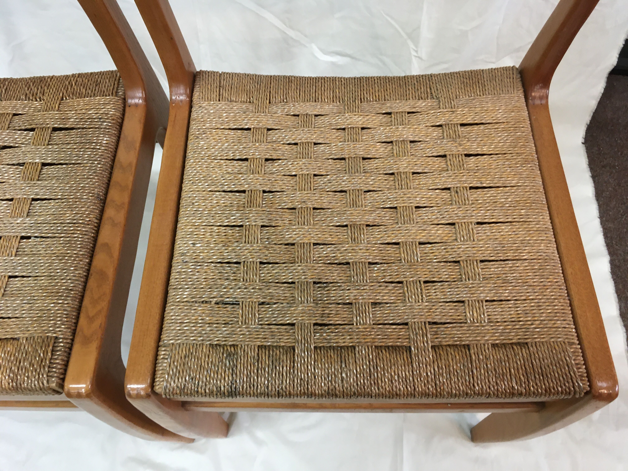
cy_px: 236
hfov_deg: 61.7
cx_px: 314
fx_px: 526
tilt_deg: -65.6
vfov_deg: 48.2
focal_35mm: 29
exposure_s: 1/33
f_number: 2.2
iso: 125
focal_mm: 4.15
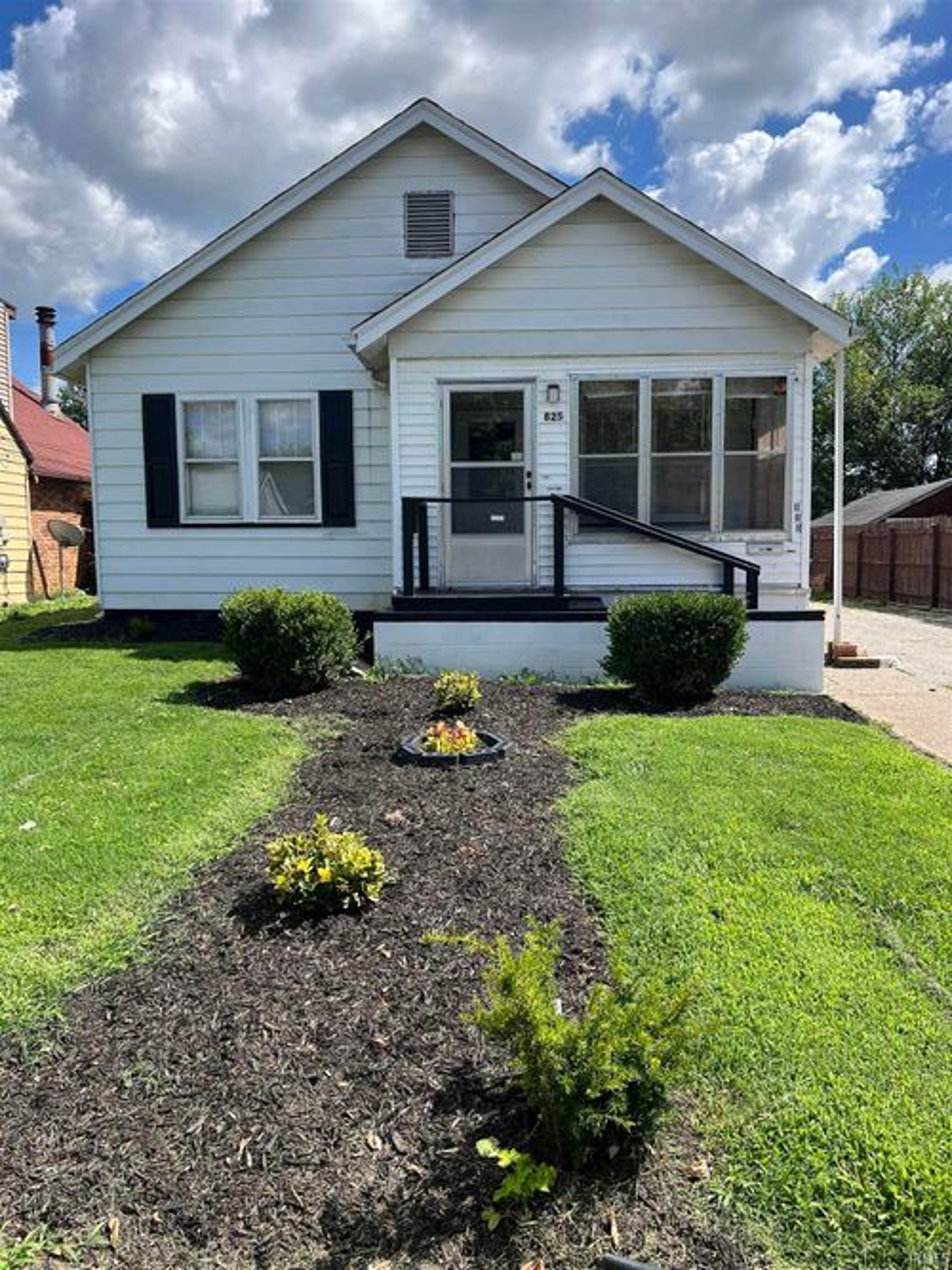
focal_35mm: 26
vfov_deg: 67.3
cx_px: 476
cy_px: 635
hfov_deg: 53.0
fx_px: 954
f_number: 1.5
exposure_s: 1/2513
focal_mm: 5.7
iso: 50
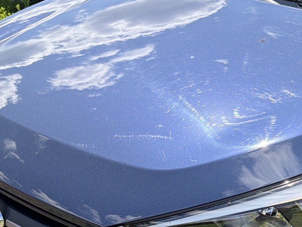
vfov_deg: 20.6
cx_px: 325
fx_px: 620
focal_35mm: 71
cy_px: 157
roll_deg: -1.3
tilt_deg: -22.6
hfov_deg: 25.5
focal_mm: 6.76
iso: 80
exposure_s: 1/2110
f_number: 1.78
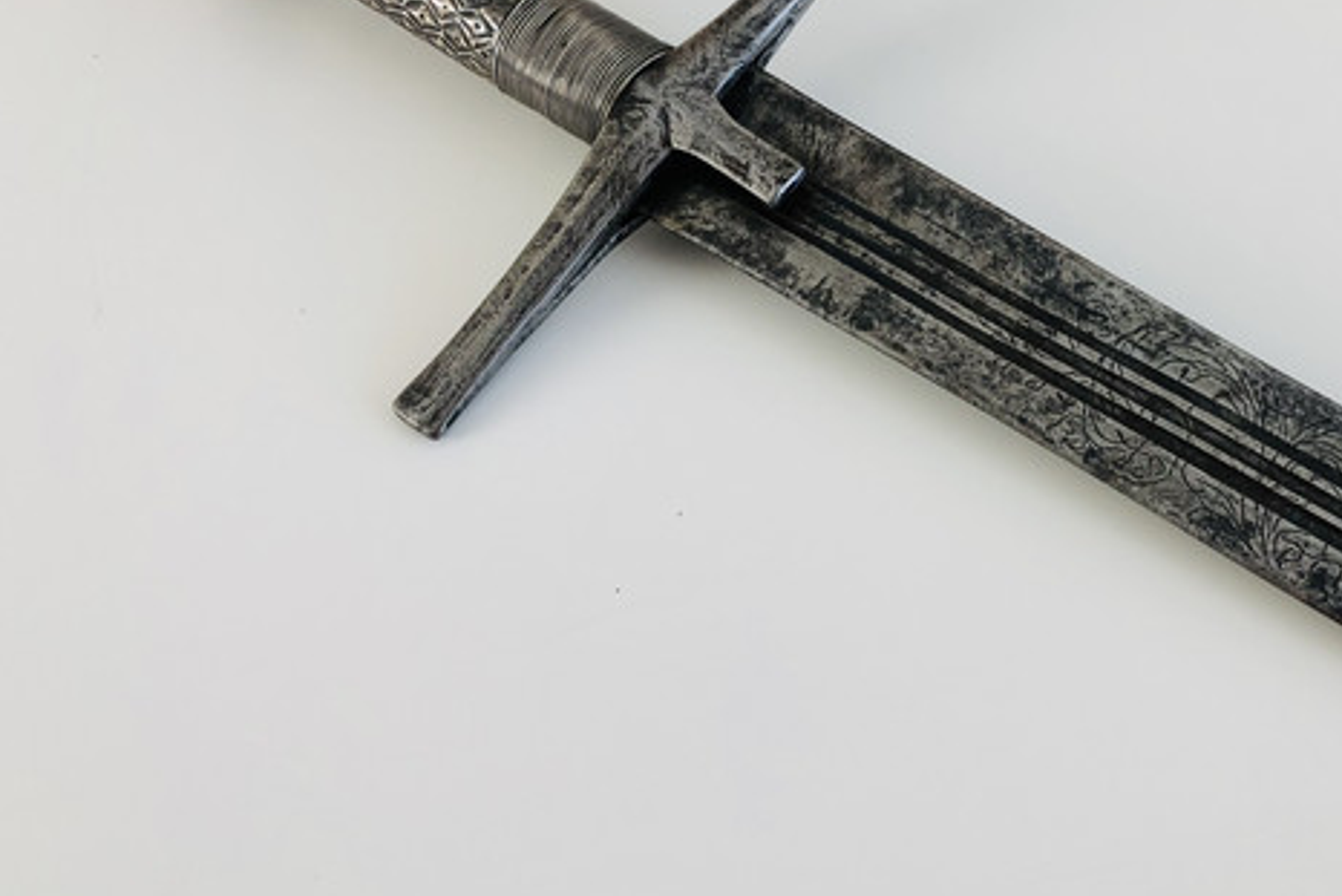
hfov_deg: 47.5
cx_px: 913
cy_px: 331
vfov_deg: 33.2
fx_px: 1491
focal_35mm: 40
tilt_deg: -58.0
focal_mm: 3.99
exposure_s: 1/102
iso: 40
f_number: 1.8
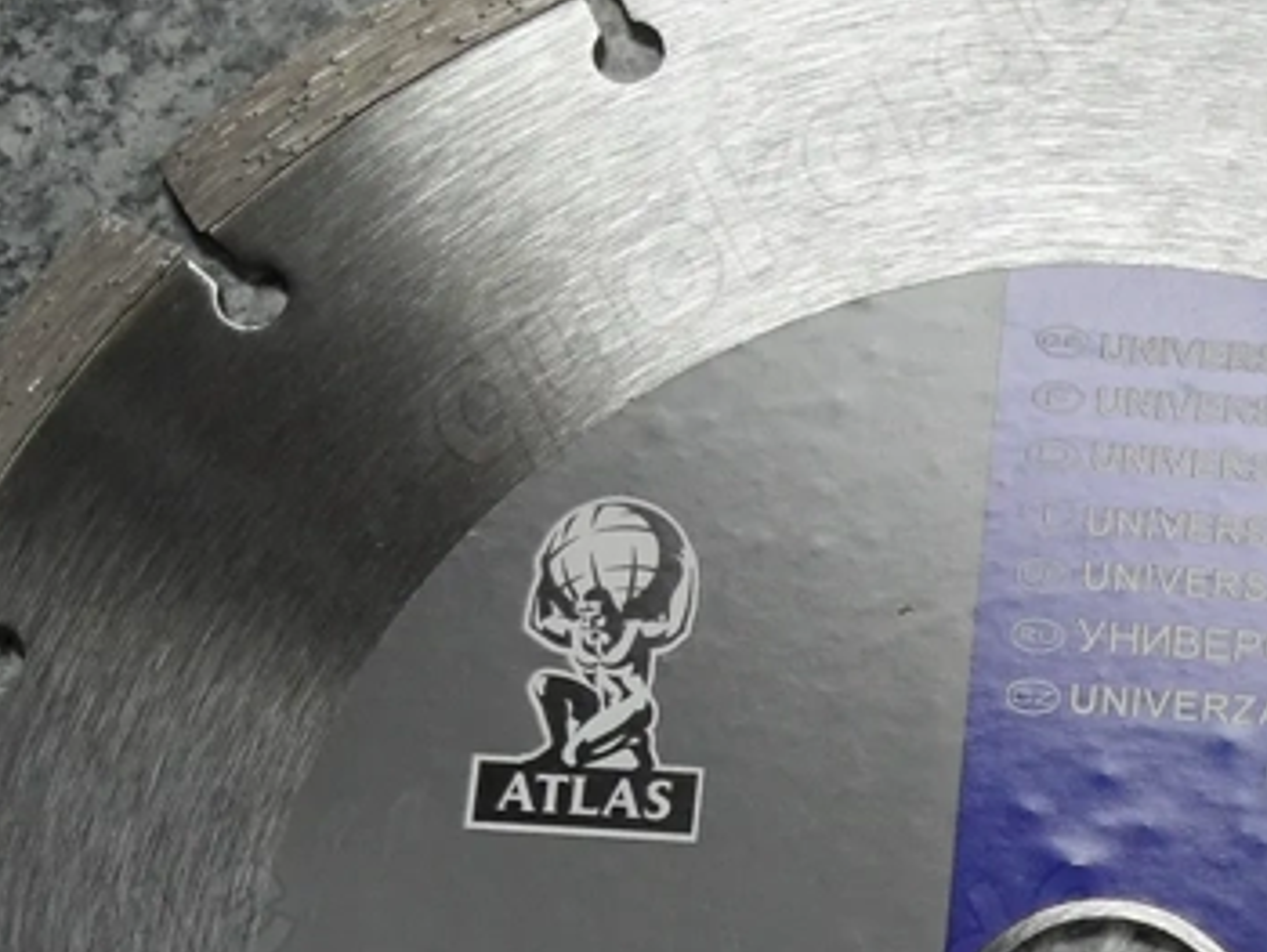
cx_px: 1213
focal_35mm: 100
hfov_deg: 19.2
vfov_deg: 14.3
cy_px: 1169
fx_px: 3663
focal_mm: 6.3
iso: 80
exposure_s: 1/125
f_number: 3.2
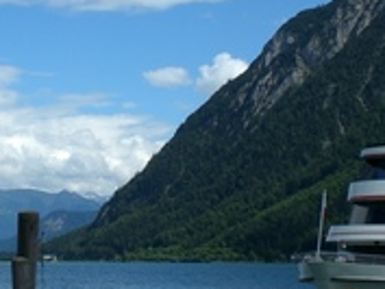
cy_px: 178
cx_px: 122
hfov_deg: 17.1
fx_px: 1280
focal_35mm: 115
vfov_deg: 12.9
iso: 50
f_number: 5.1
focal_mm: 8.44
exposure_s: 1/500
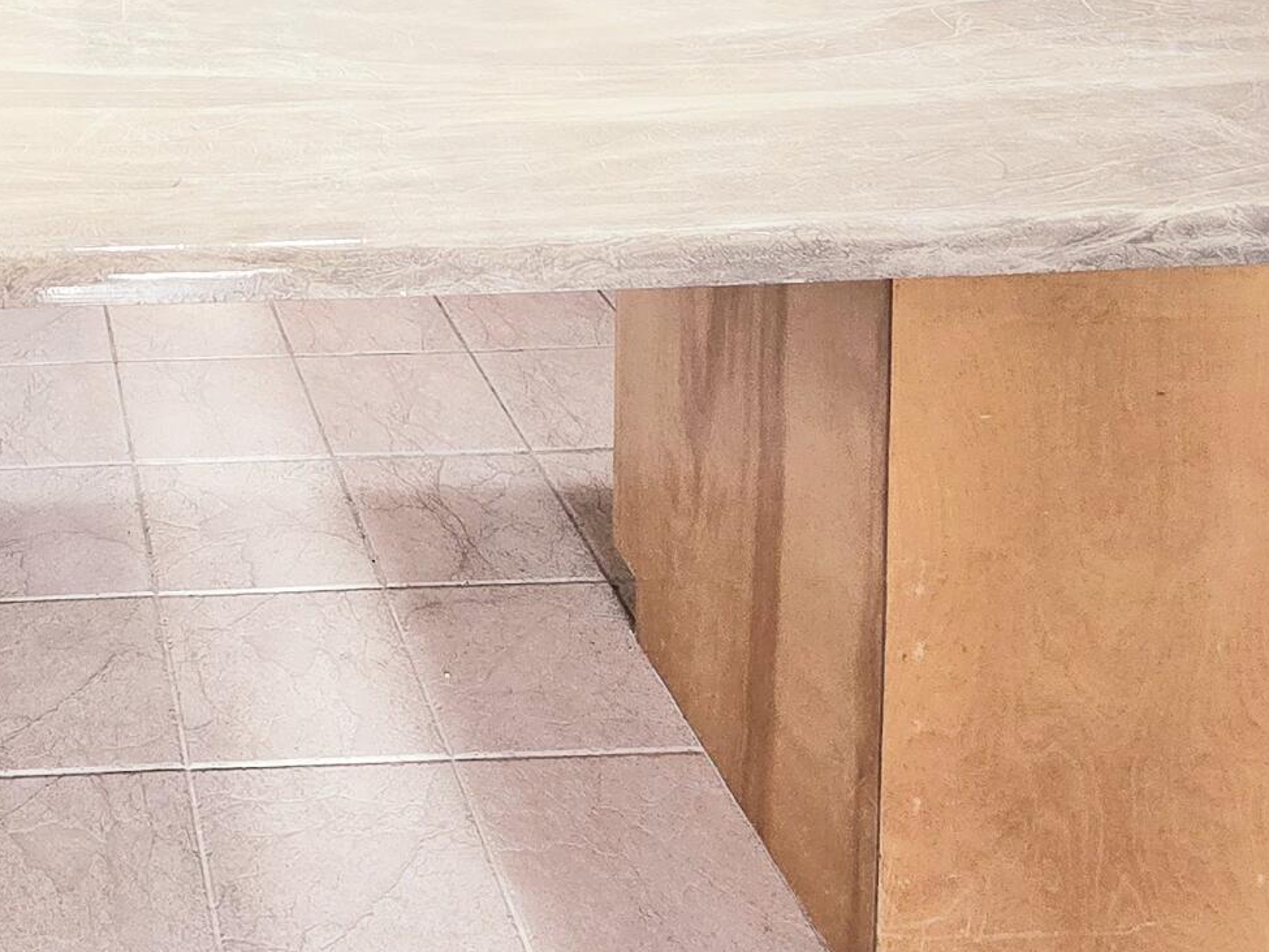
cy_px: -268
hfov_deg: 40.5
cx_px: -23
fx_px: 1466
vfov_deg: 29.4
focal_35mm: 40
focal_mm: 2.2
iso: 250
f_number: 2.2
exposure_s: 1/60.2
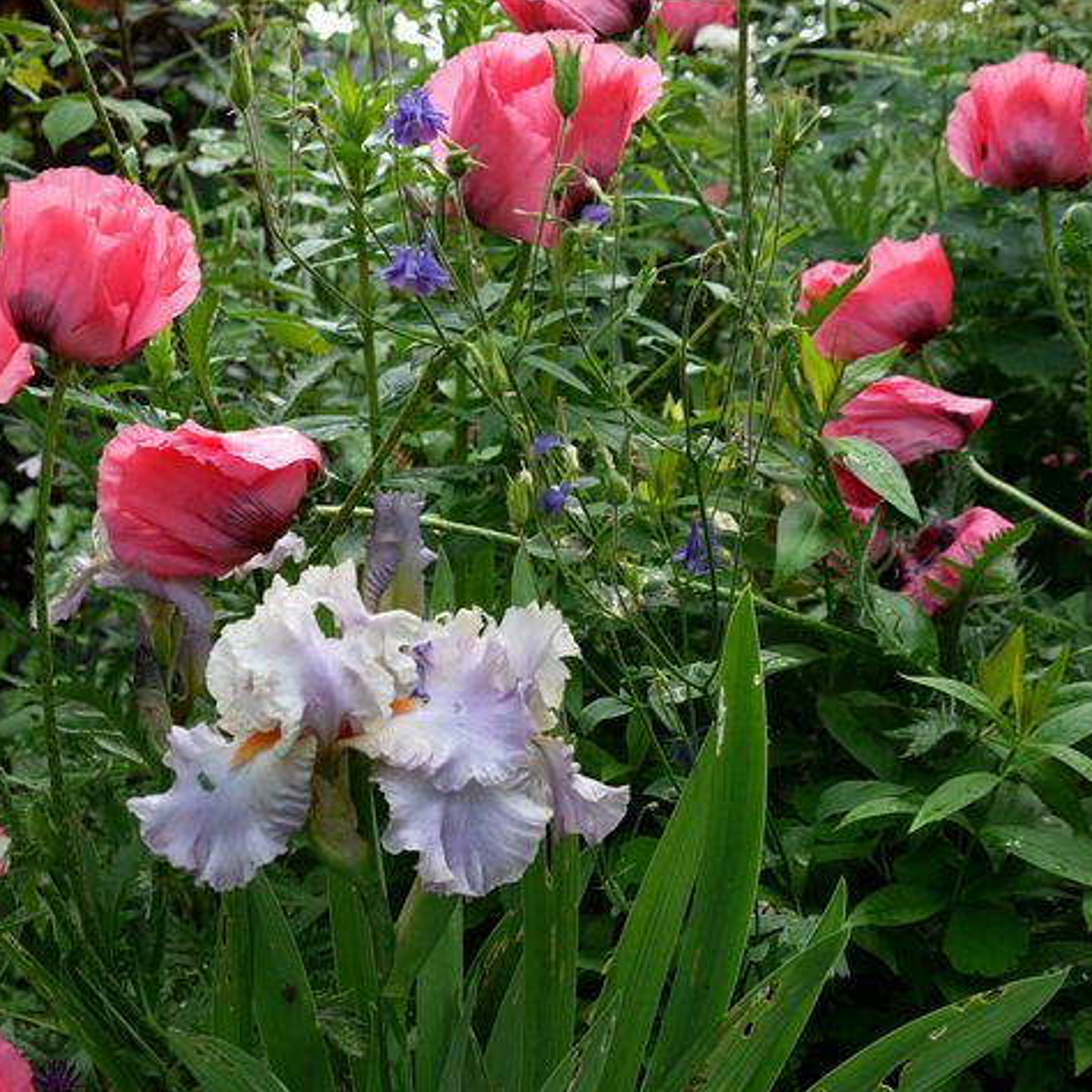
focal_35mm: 62
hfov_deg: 27.6
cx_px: 378
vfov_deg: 27.7
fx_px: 2213
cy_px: 544
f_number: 5
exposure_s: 1/80
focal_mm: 26
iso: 100
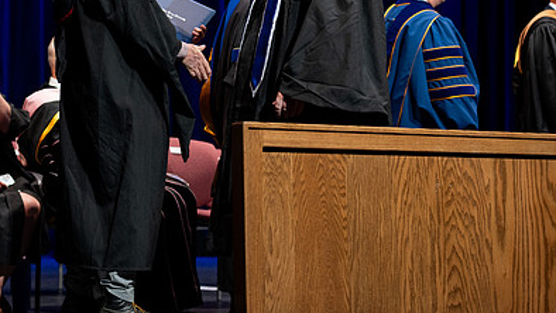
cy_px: 109
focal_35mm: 108
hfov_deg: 19.7
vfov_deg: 11.2
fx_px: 1593
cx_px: 165
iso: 500
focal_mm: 70
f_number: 2.8
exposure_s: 1/250
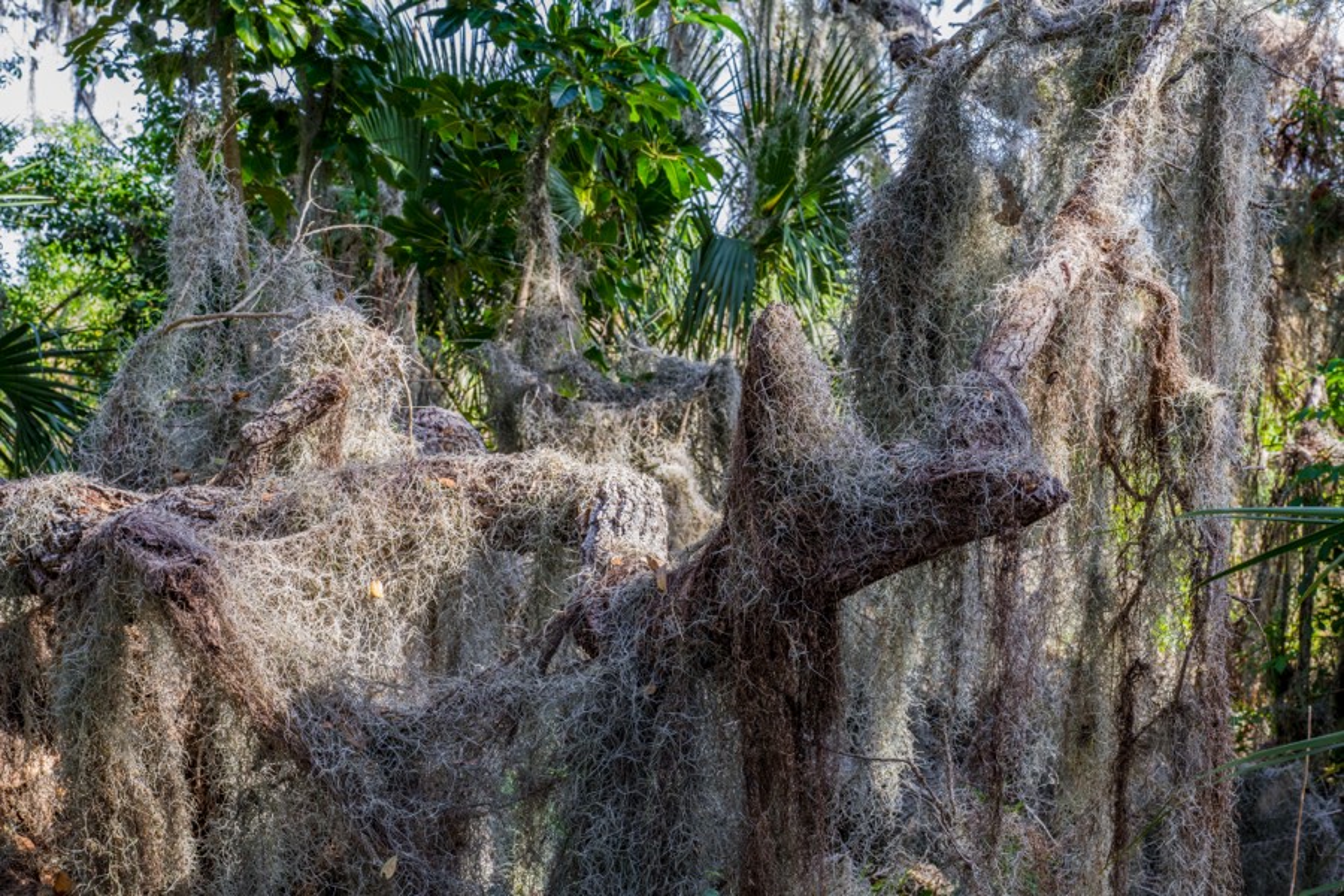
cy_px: 448
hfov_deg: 27.0
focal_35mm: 75
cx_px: 672
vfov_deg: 18.2
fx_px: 2800
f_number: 13
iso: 400
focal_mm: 75
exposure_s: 1/40
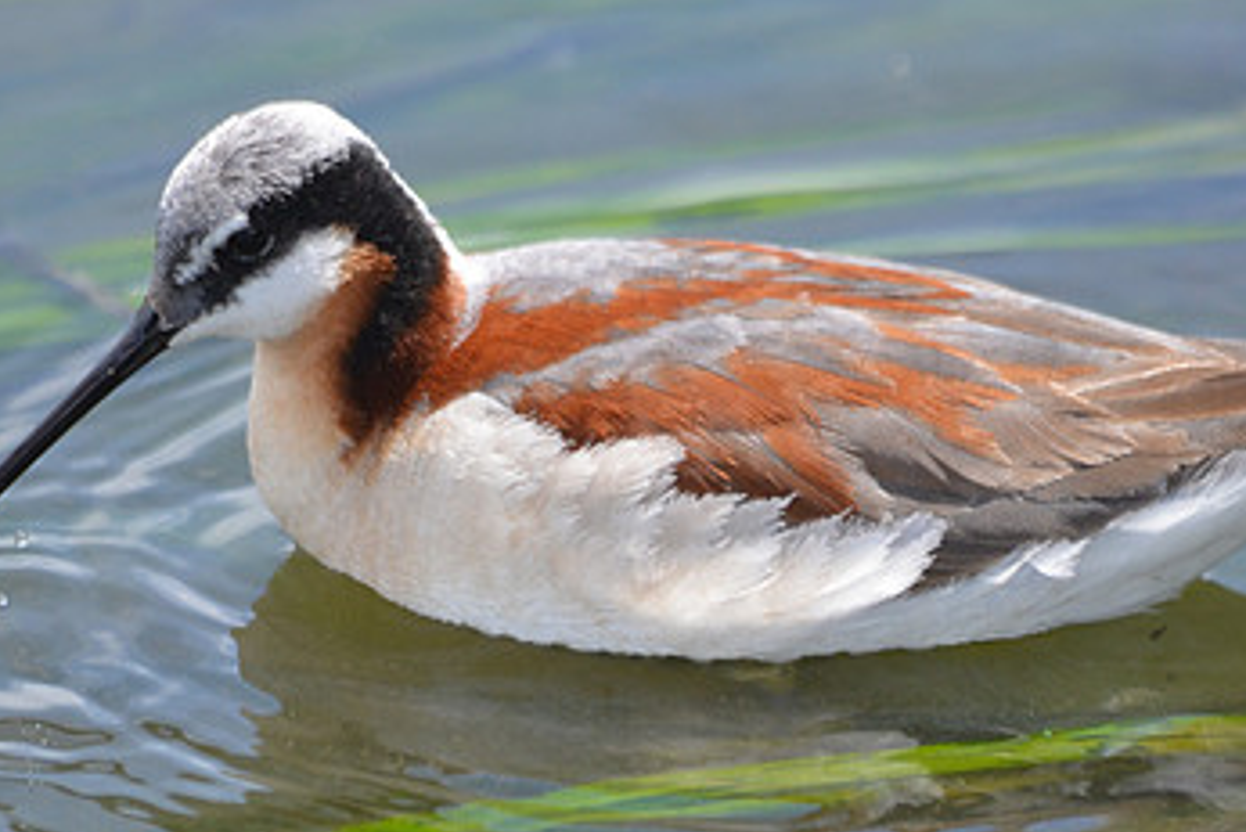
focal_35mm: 753
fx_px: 26072
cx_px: 569
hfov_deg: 2.7
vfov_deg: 1.8
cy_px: 486
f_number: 5.6
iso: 450
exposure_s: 1/1000
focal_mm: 300
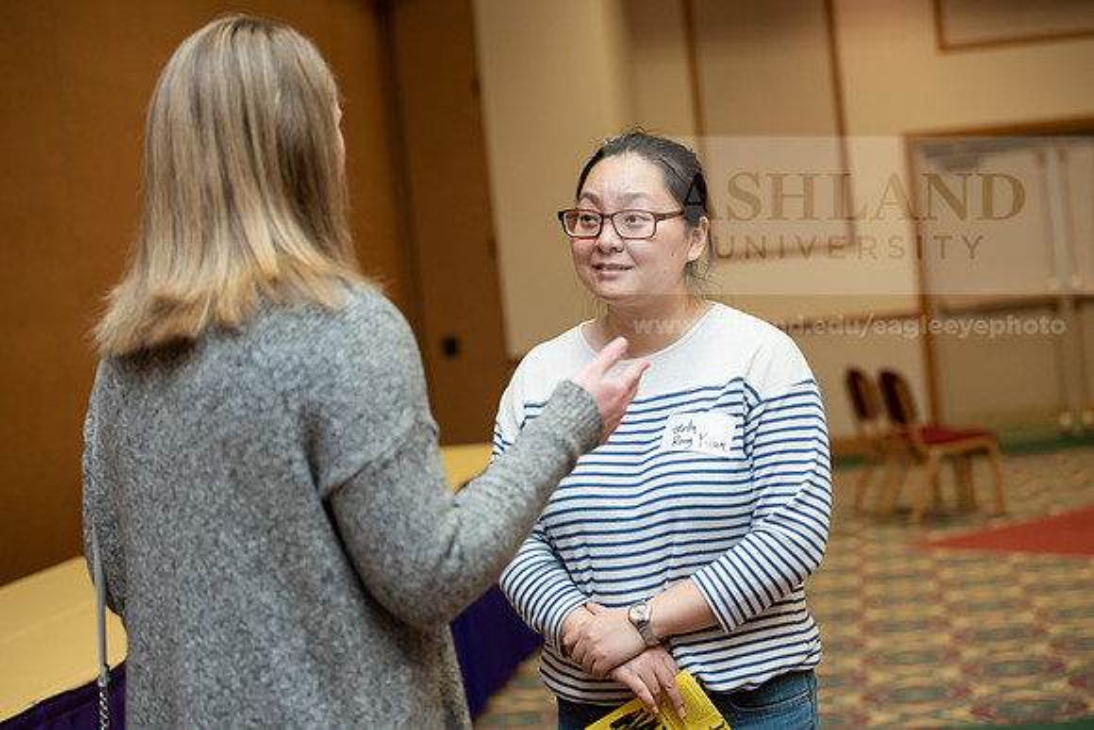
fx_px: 2128
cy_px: 365
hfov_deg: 28.8
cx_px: 547
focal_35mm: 70
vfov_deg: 19.5
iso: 1250
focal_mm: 70
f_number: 3.5
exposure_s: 1/200
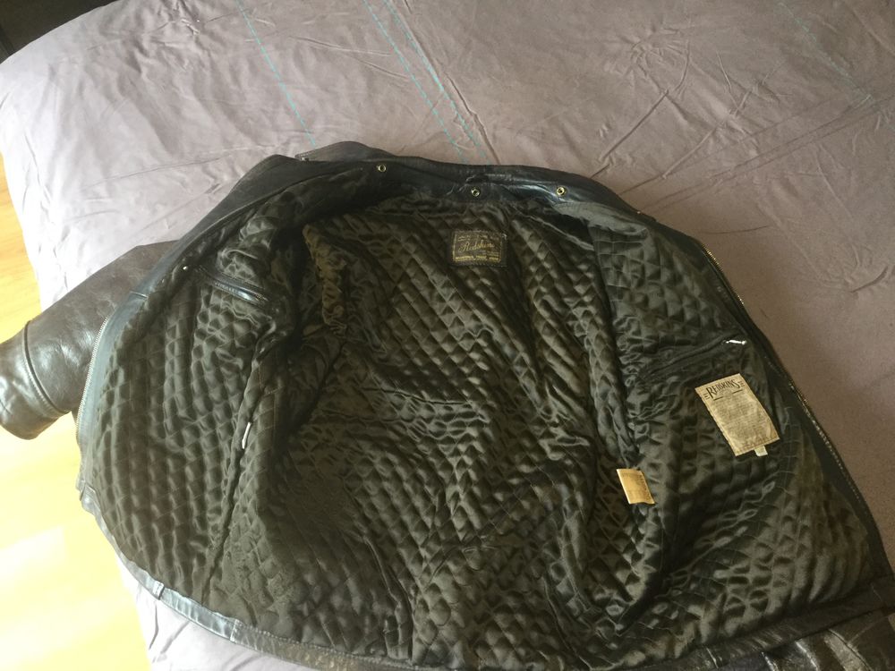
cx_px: 448
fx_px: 802
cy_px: 336
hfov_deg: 58.4
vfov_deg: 45.4
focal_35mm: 31
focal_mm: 3.3
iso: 125
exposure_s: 1/33
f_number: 2.4
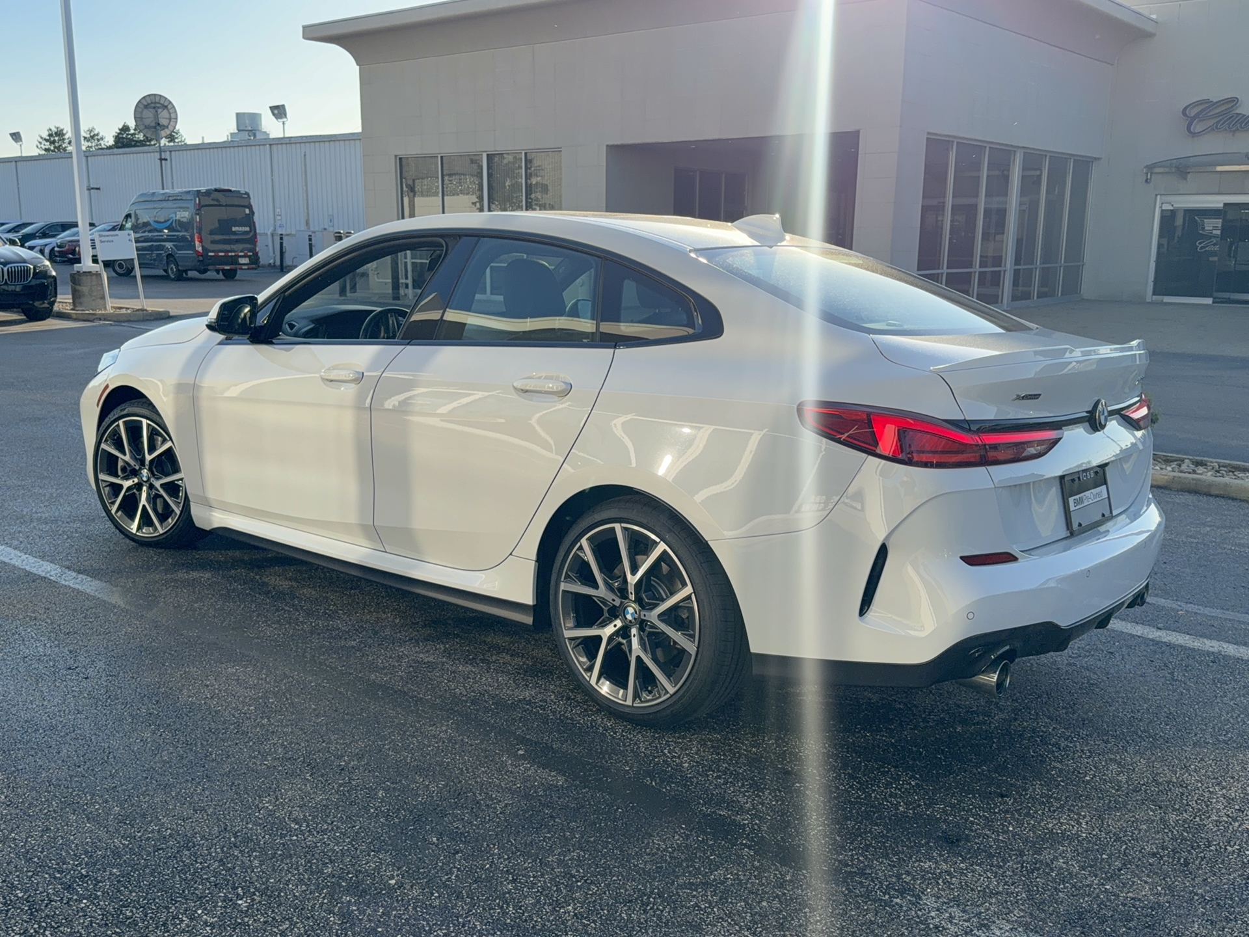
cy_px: 468
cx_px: 624
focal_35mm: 31
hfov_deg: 58.4
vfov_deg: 45.4
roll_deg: -1.1
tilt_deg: -12.1
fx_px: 1119
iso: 80
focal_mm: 6.76
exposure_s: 1/2232
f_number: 1.78
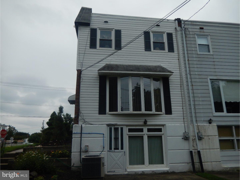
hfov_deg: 69.4
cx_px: 120
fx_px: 173
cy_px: 90
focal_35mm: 25
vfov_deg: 54.9
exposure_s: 1/400
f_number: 6.8
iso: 125
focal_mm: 4.5
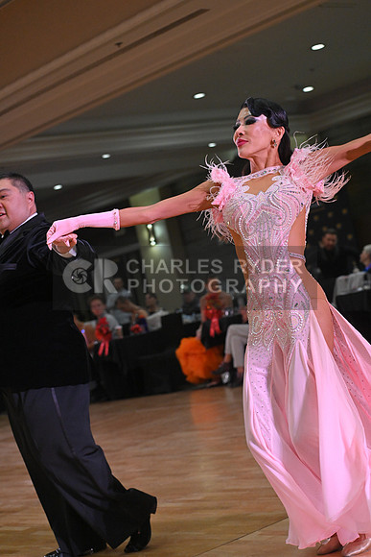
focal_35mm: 70
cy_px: 278
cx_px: 186
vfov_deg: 28.8
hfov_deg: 19.5
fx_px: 1081
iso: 3200
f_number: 5
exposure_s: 1/400
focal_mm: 70
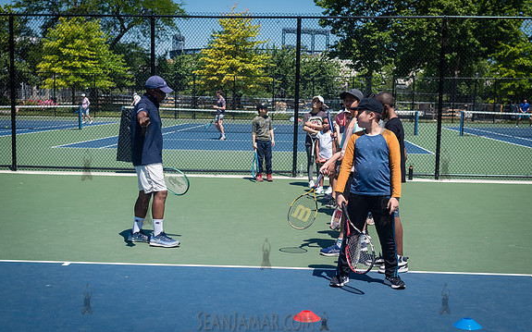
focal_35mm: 53
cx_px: 266
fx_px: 768
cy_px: 186
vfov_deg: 24.4
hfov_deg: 38.2
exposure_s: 1/2000
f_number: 4
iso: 200
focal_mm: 35
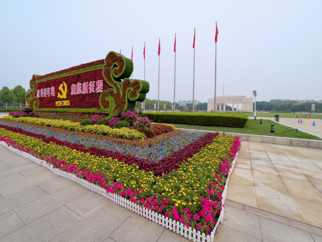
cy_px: 114
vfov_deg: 81.7
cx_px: 139
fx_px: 140
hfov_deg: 97.6
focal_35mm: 15
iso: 25
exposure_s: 1/122
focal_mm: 1.54
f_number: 2.4
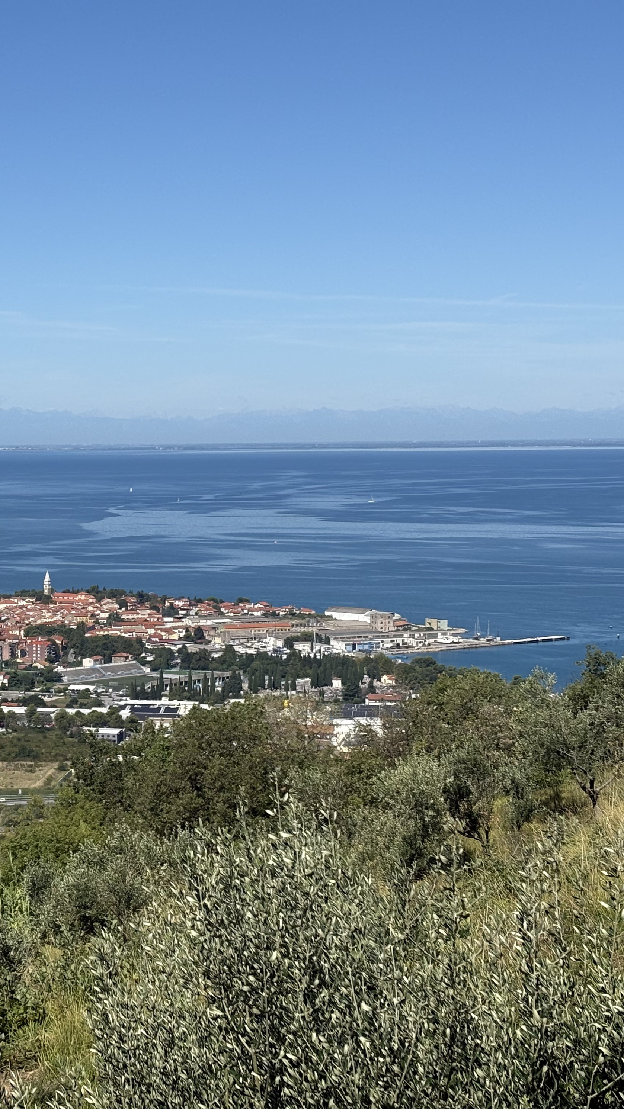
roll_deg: +0.3
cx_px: -13
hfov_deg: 15.6
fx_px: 2236
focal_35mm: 76
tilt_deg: -3.0
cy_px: 553
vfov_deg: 27.9
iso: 32
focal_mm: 5.96
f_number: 1.6
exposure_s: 1/4630
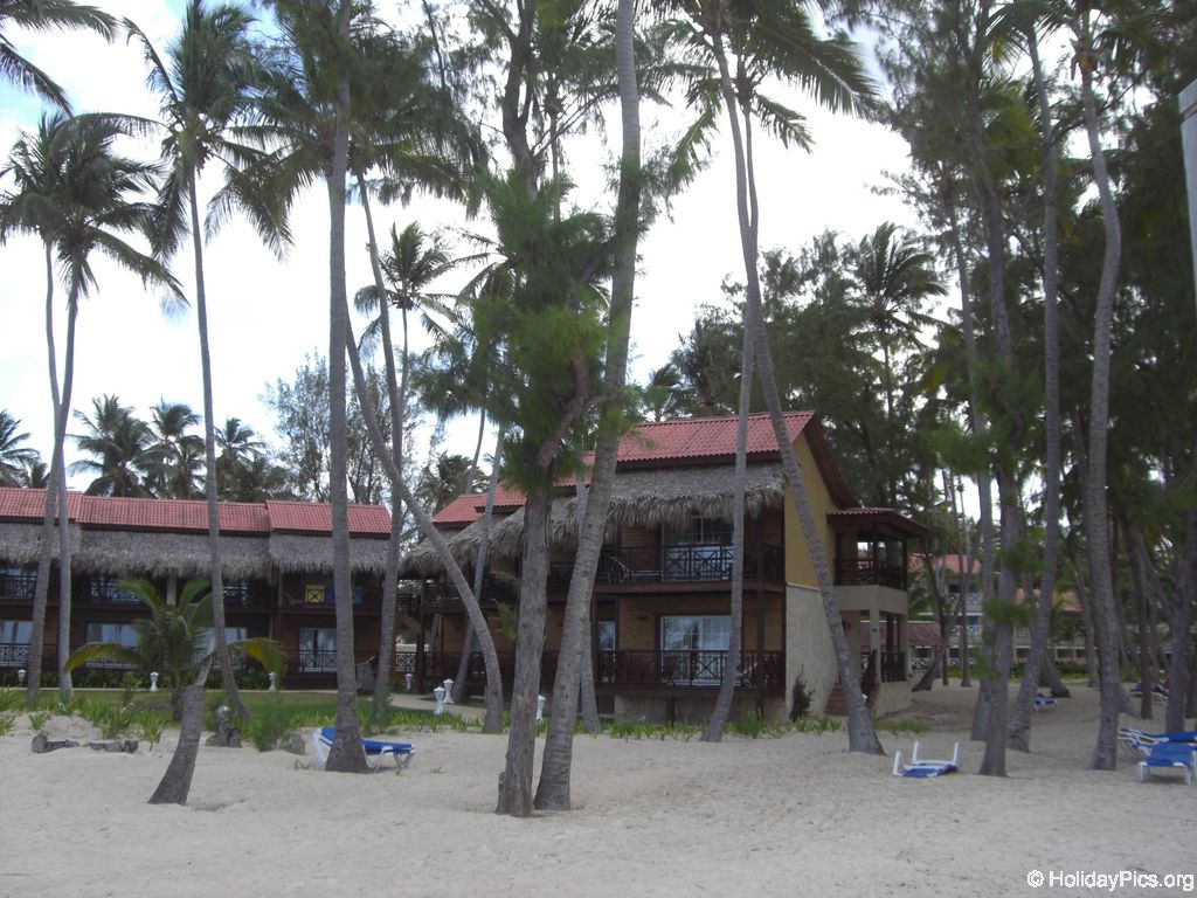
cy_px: 449
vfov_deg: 37.7
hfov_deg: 49.0
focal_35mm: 38
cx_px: 598
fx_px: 1314
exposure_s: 1/400
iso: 64
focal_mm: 6.2
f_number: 2.7
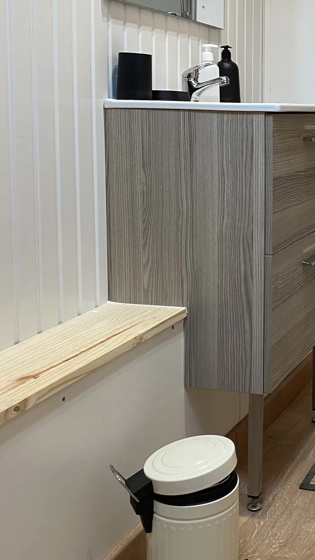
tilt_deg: -4.6
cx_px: 350
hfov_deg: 23.3
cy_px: 184
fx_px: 713
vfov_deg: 42.3
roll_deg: -1.3
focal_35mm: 48
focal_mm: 4.25
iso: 80
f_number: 1.8
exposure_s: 1/50
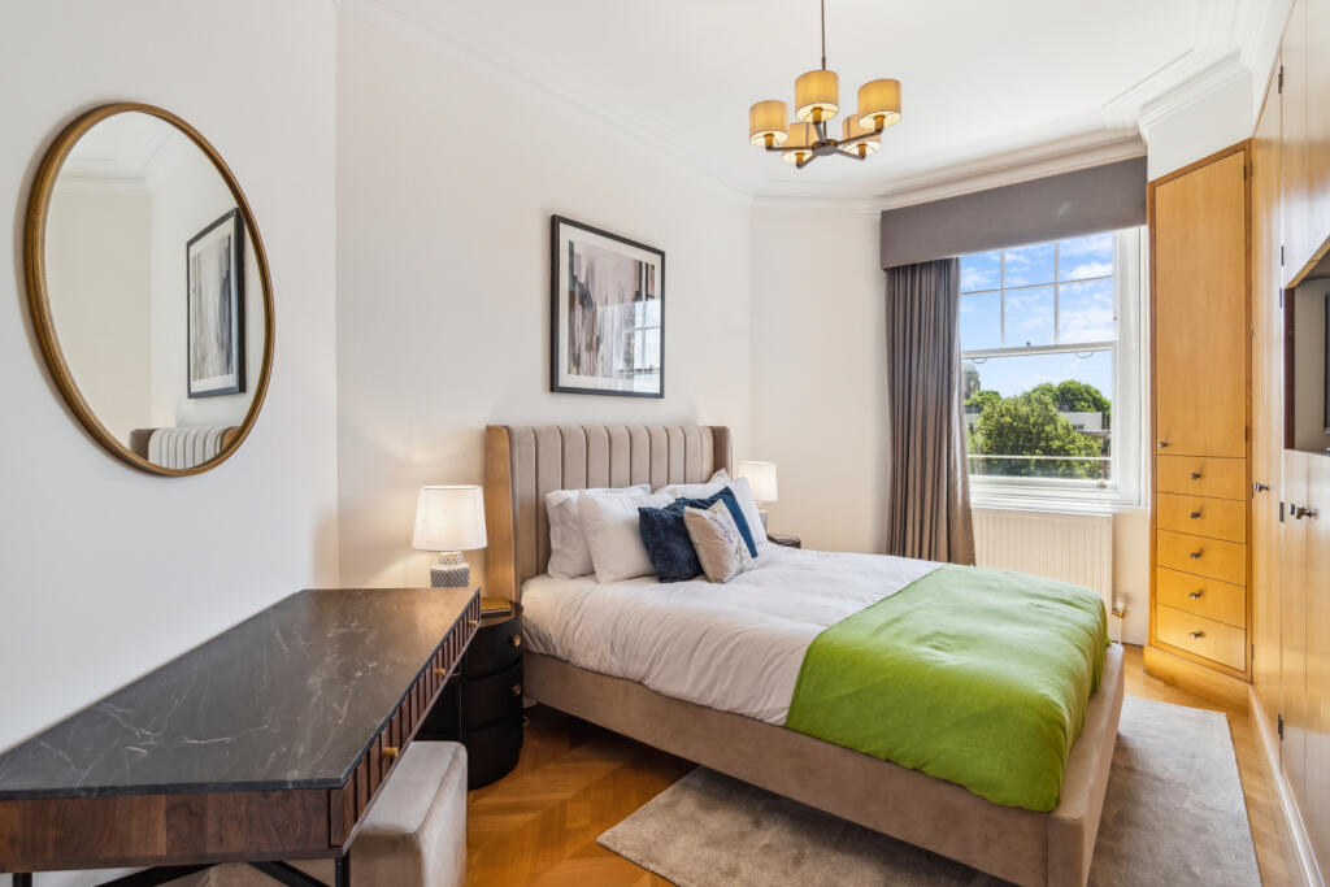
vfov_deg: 73.8
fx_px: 591
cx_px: 665
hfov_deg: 96.7
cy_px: 444
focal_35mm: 16
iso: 400
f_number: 11
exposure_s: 1/50
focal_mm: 16
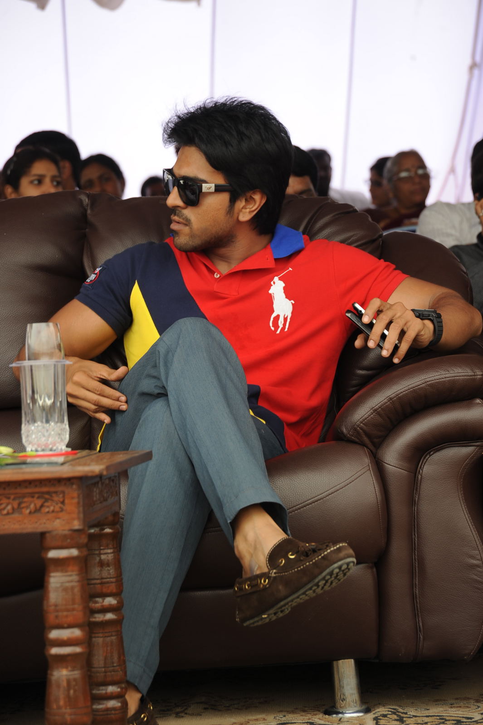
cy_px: 362
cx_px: 242
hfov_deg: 11.4
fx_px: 2417
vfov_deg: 17.1
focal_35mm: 120
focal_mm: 120
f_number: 7.1
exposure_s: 1/125
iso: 400
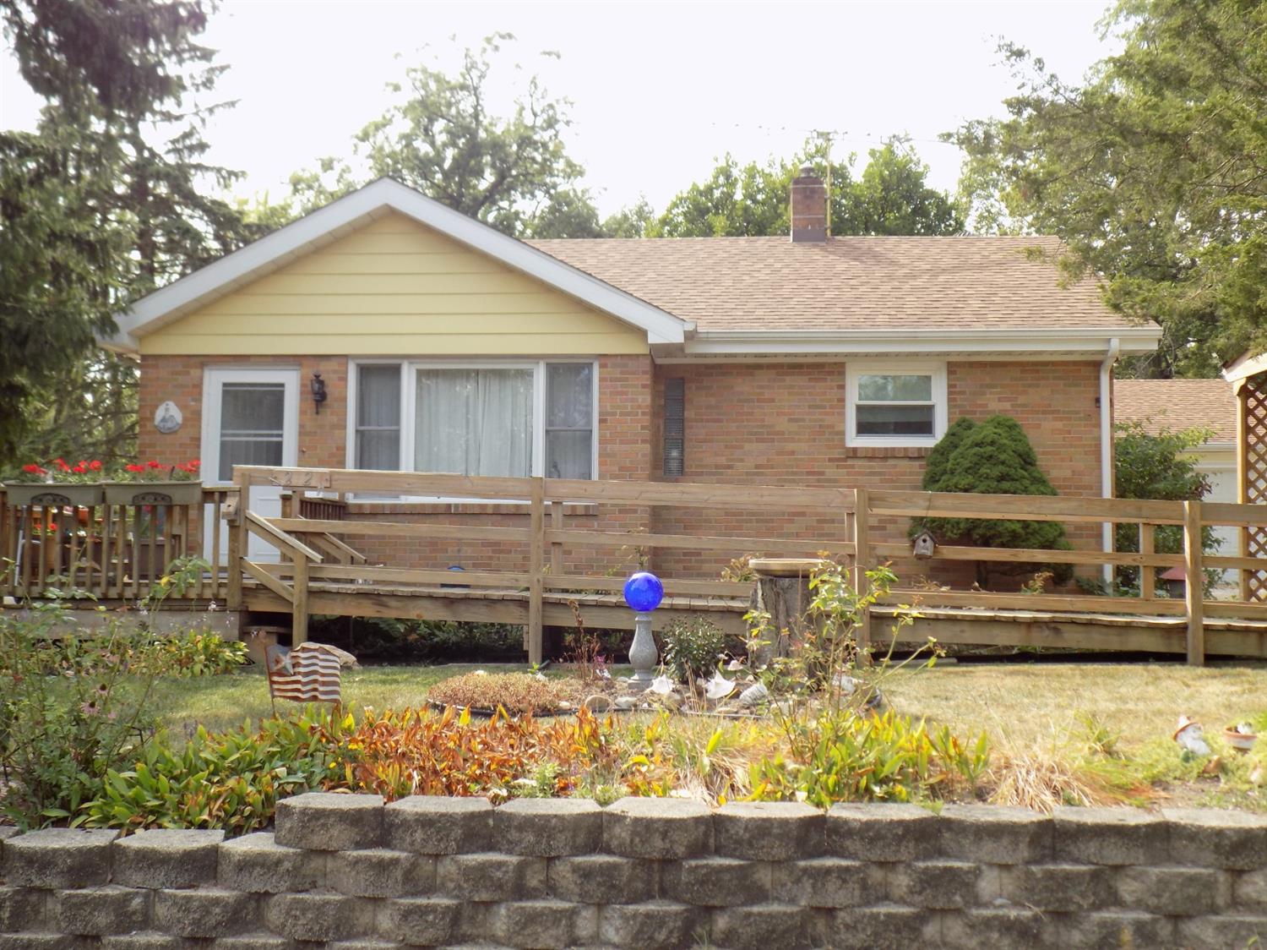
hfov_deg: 54.0
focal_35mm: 34
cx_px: 634
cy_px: 475
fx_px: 1244
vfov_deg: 41.8
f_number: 3.4
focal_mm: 6.1
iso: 80
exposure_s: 1/200
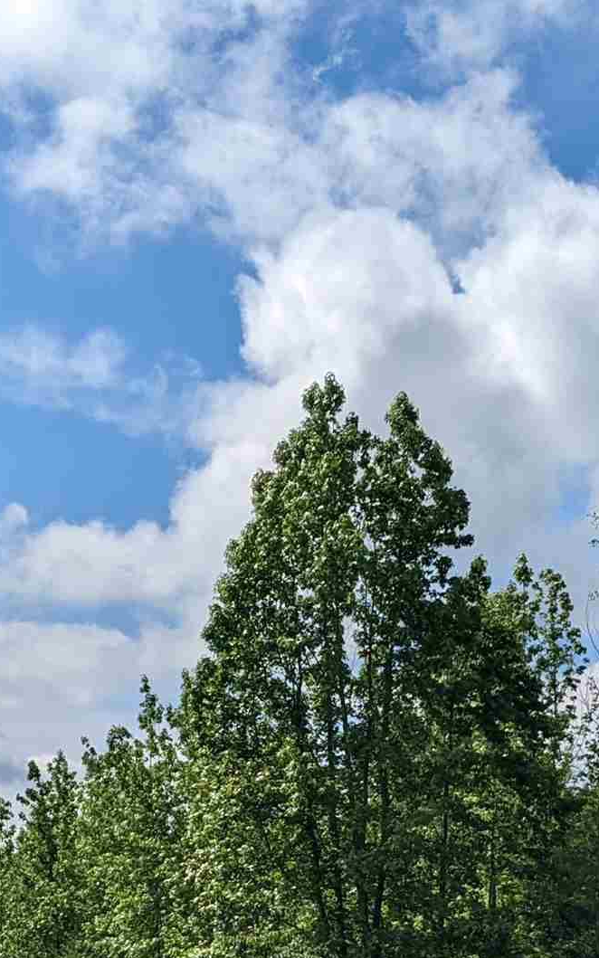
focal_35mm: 83
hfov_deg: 15.7
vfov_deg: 24.4
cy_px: 824
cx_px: 328
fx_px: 2168
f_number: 1.73
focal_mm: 4.38
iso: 48
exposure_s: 1/5848
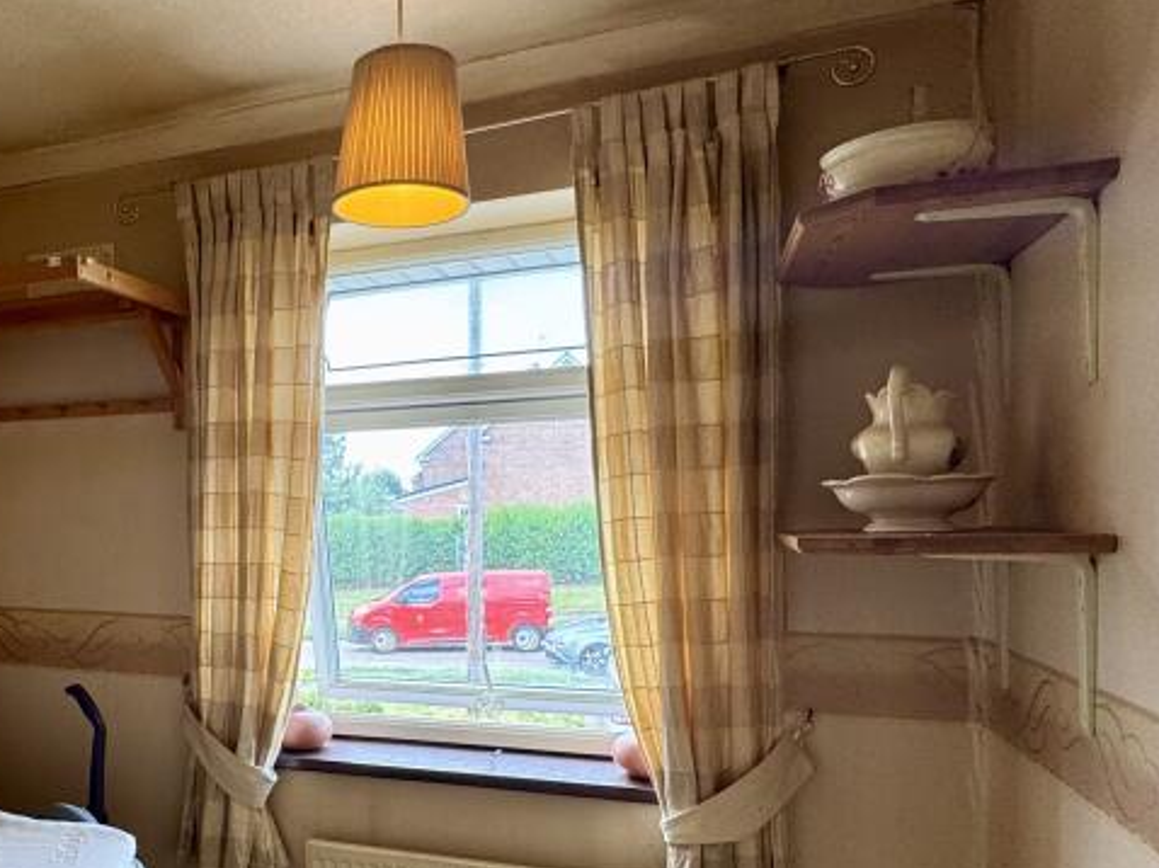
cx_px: 235
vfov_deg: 46.4
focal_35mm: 30
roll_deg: +1.7
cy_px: 533
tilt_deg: -2.4
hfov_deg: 55.8
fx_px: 1004
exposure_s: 1/100
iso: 100
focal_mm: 2.22
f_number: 2.2
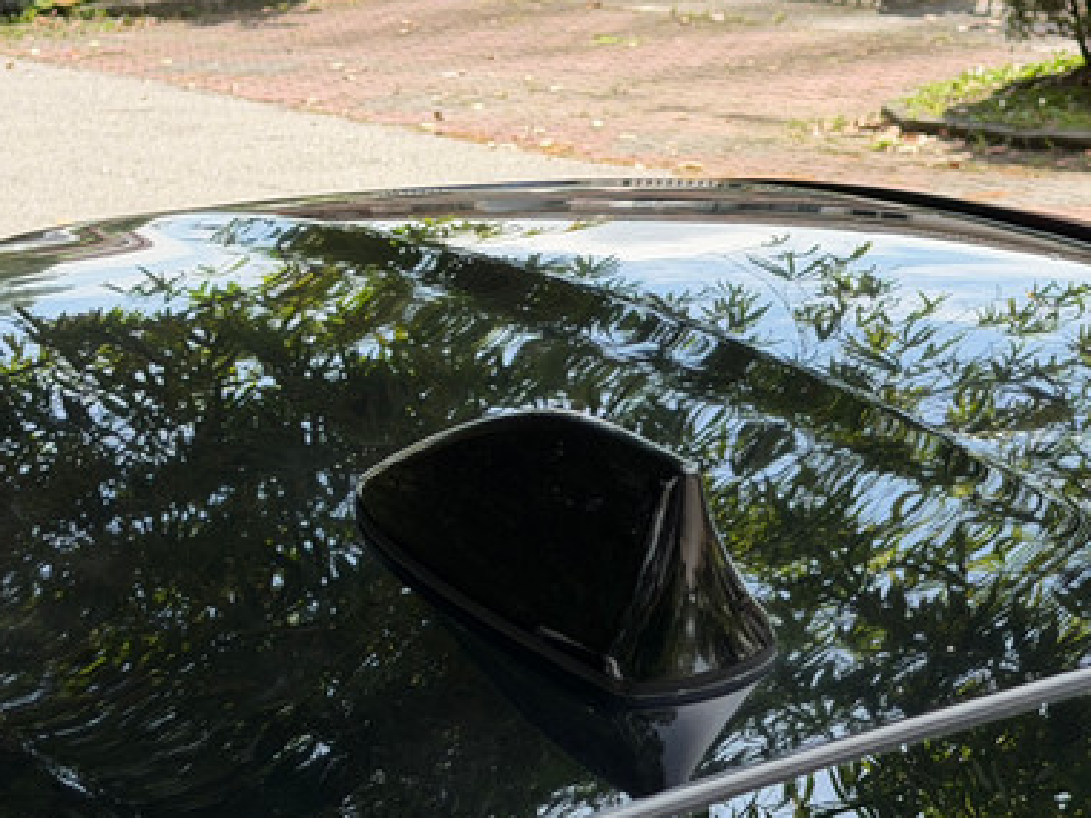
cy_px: 637
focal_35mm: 106
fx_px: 3341
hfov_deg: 18.5
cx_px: 643
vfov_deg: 13.9
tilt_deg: -15.8
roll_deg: +2.2
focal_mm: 6.76
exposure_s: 1/1543
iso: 80
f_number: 1.78
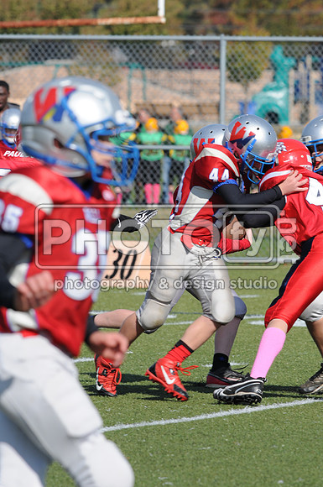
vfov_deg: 4.6
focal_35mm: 450
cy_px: 244
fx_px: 6074
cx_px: 162
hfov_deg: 3.0
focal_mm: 300
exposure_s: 1/500
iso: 200
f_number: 9
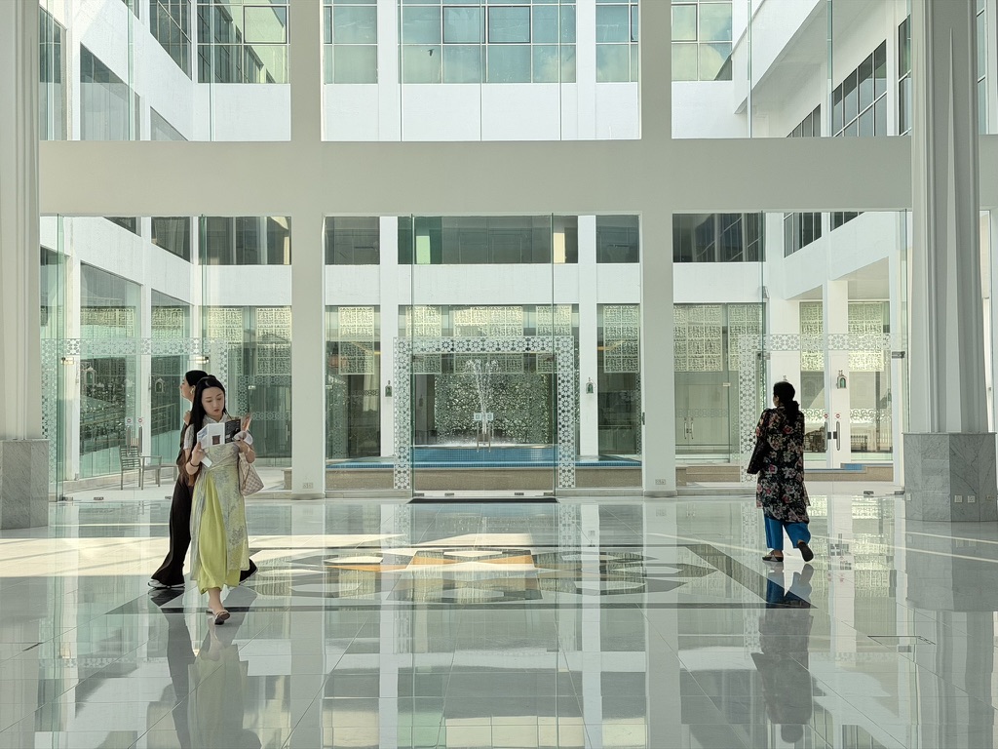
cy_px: 374
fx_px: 1384
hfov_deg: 39.7
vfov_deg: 30.3
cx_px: 499
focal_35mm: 48
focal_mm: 6.76
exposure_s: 1/1838
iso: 64
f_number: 1.78
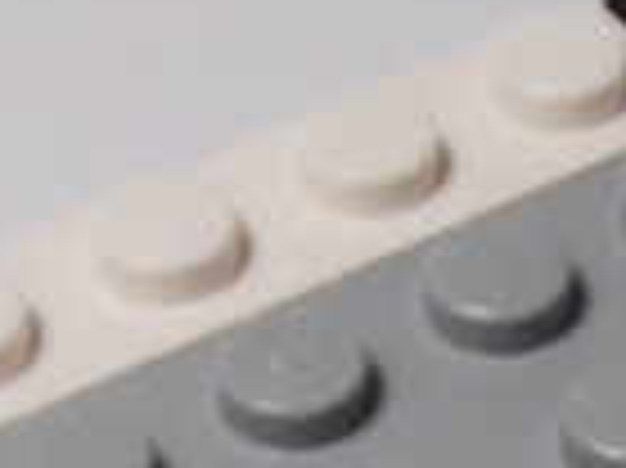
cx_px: 676
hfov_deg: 8.2
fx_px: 4318
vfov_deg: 6.1
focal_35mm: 239
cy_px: 839
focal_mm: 6.61
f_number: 3.9
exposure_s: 1/100
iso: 80
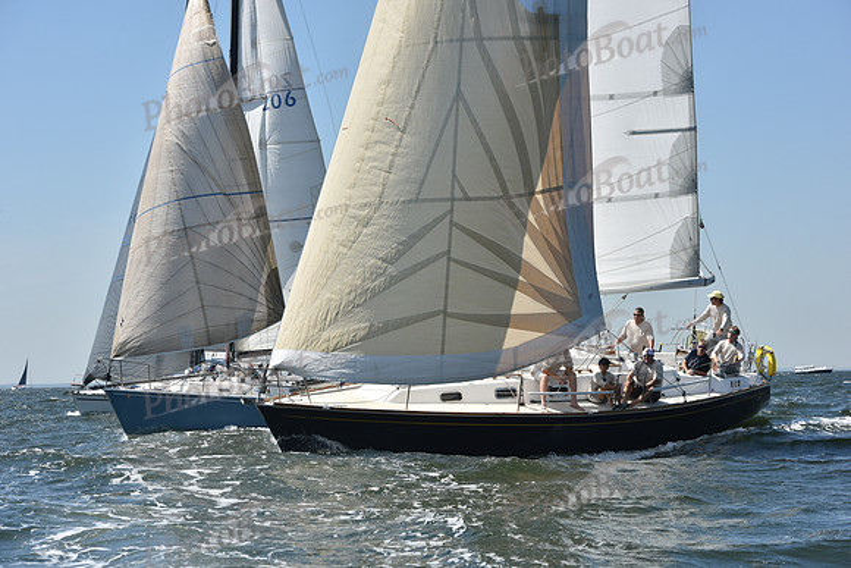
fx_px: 2175
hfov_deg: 22.1
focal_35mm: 92
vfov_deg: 14.9
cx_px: 426
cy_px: 284
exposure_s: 1/1250
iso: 250
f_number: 7.1
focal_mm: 92
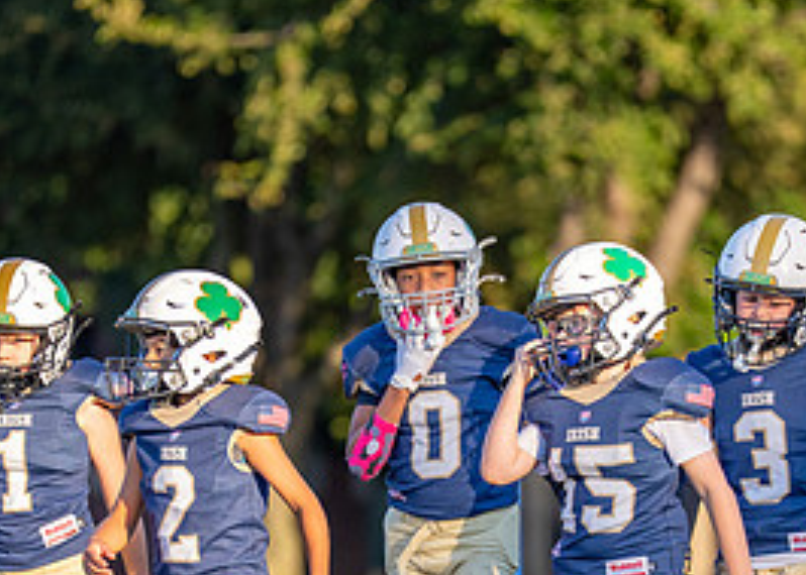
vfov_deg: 2.8
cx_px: 496
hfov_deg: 3.9
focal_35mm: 523
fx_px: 11972
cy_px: 571
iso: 400
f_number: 2.8
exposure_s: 1/2500
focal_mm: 200
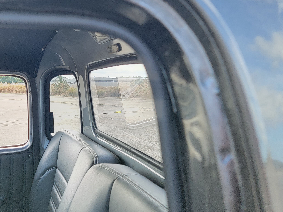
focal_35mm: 39
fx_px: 319
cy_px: 67
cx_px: 70
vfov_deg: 36.3
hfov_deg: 46.1
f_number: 1.8
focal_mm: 6.7
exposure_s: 1/175
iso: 16
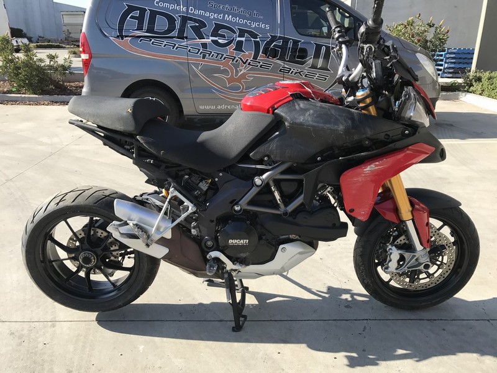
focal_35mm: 28
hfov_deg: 63.4
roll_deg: -0.4
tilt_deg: -17.8
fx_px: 402
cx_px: 248
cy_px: 186
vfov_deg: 49.7
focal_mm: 3.99
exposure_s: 1/967
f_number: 1.8
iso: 20
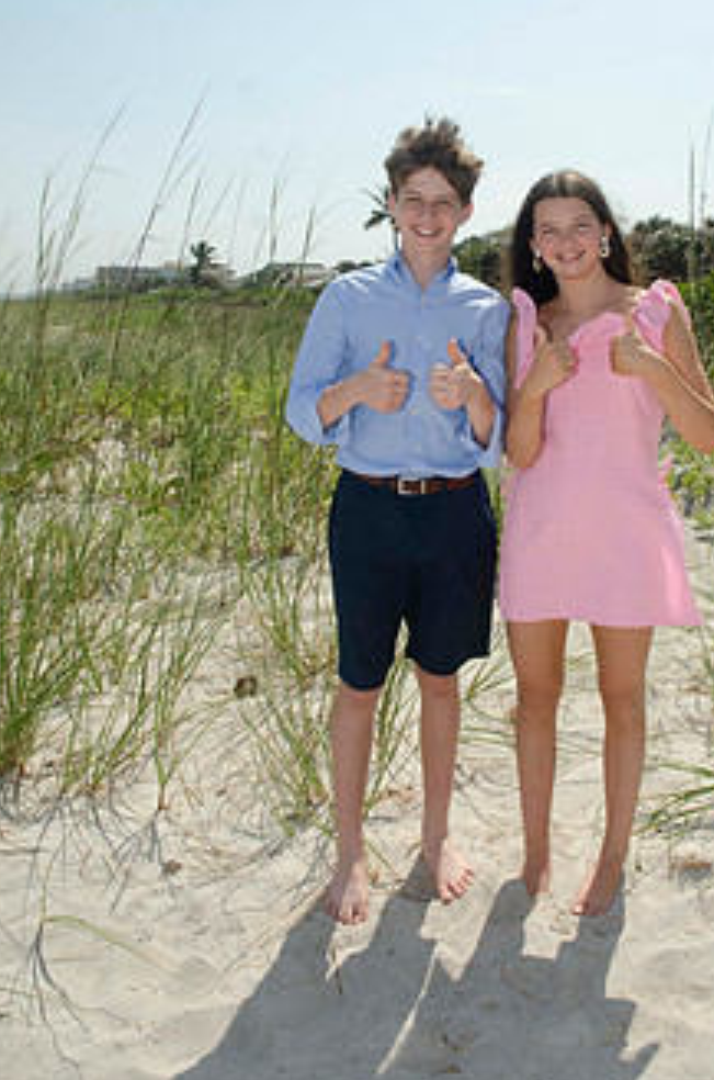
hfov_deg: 35.5
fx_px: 1107
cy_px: 418
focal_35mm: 37
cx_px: 464
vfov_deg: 51.6
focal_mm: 18
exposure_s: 1/250
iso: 100
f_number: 9
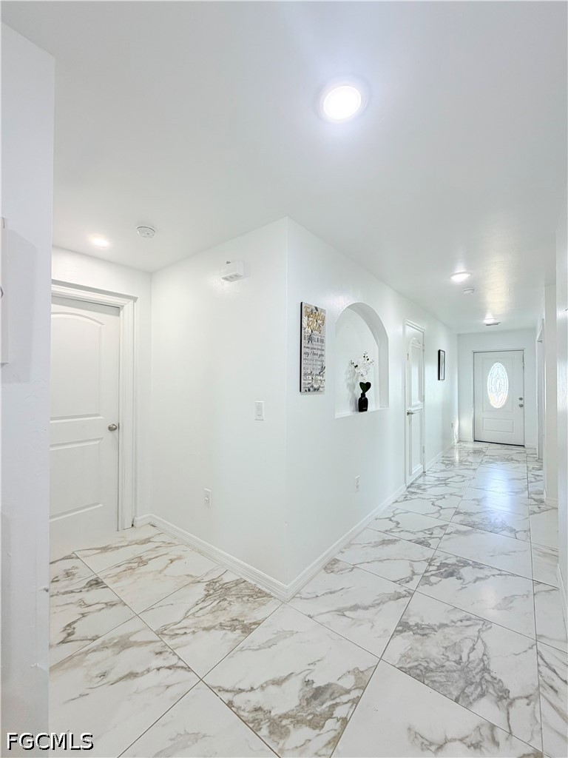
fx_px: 306
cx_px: 284
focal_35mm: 14
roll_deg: -0.4
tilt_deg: +0.2
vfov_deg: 102.1
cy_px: 379
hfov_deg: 85.7
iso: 160
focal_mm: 2.22
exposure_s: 1/120
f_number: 2.2
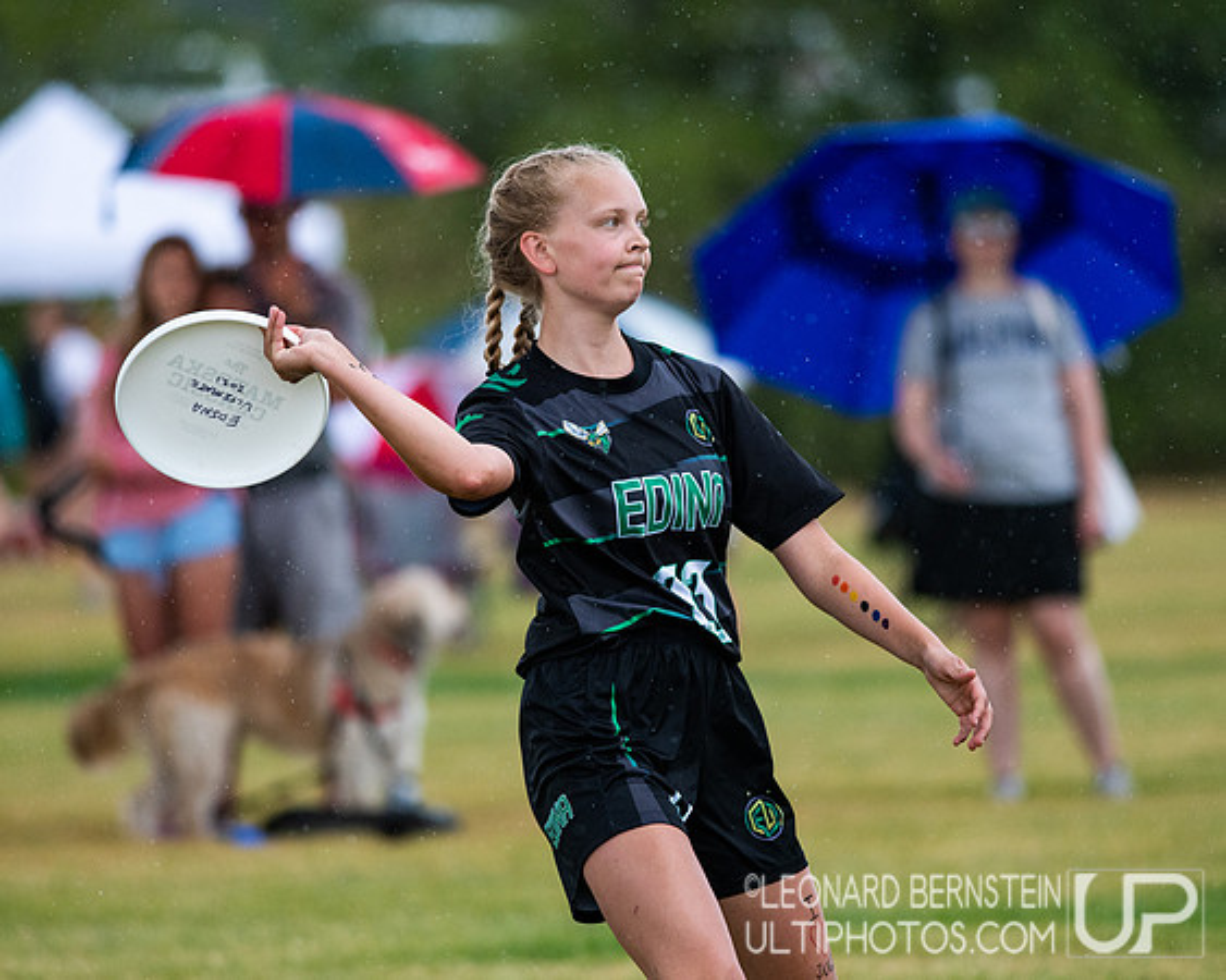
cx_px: 647
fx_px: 18522
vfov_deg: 3.0
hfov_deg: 3.8
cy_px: 486
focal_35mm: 511
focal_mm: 300
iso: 800
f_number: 4
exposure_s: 1/3200
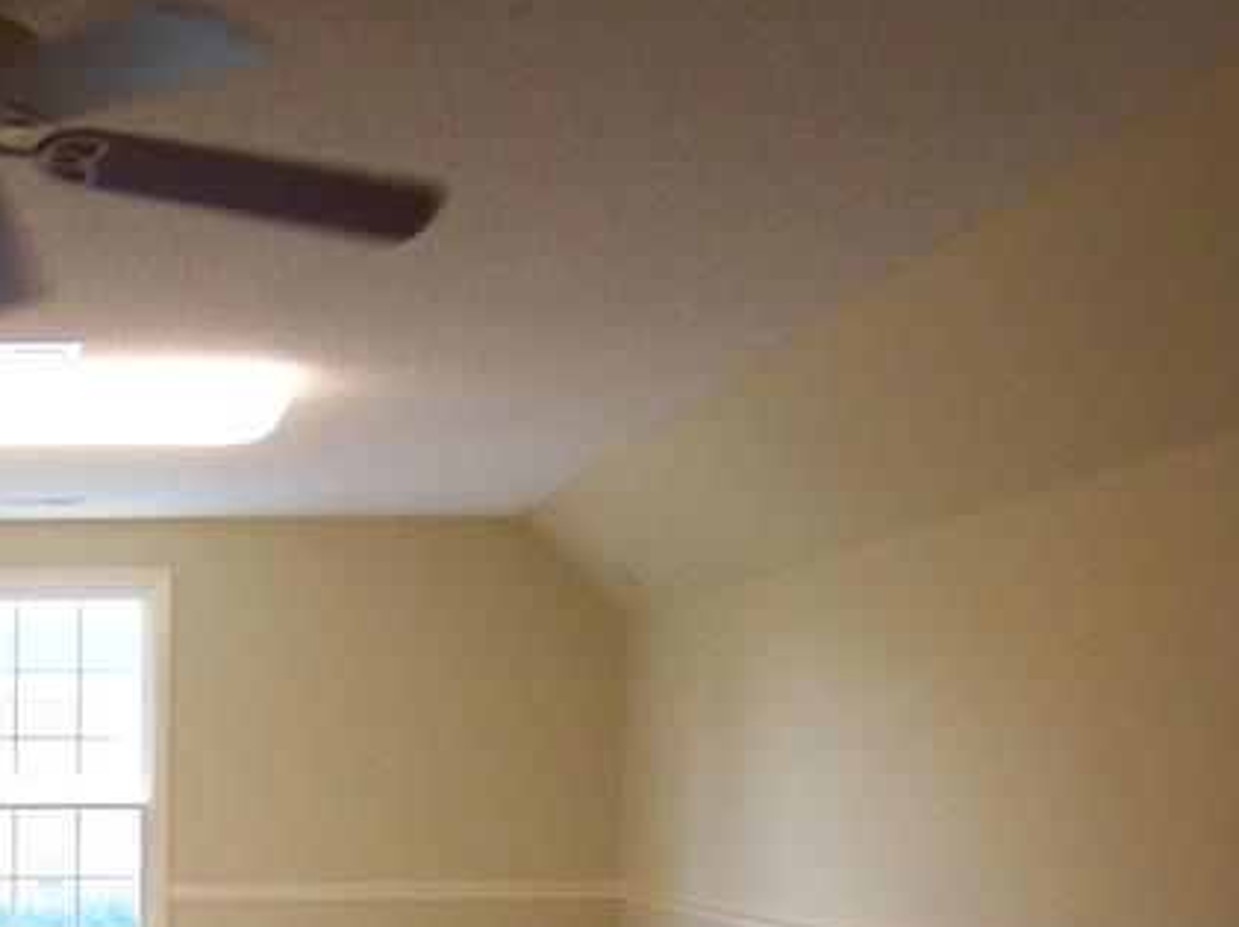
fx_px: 2003
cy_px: 962
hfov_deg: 31.7
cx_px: -9
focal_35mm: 56
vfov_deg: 24.7
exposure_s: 1/30
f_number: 2.8
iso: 125
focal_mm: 3.8
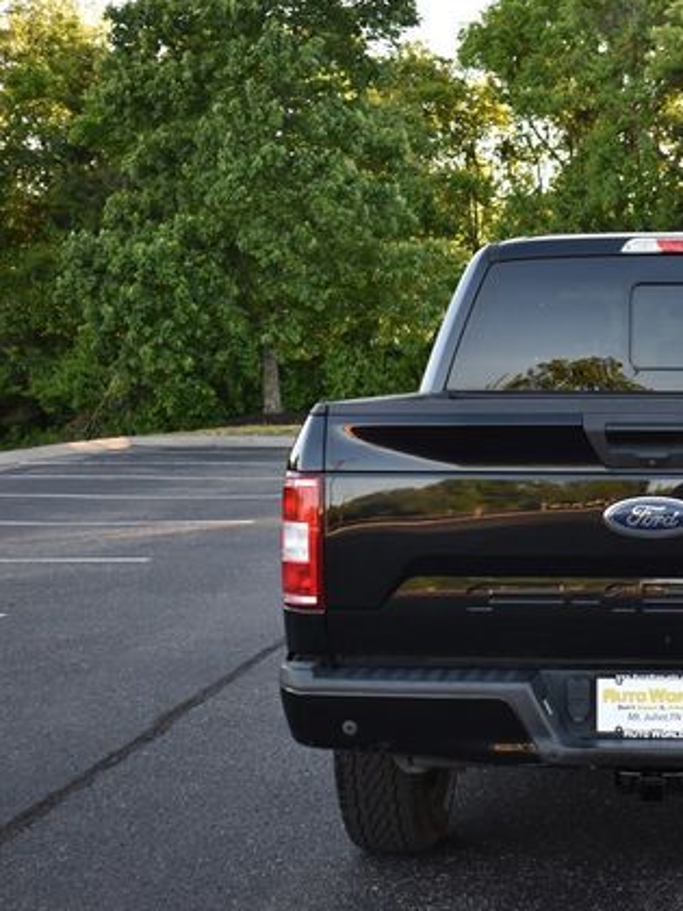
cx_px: 657
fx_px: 1736
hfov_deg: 21.6
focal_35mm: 66
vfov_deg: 29.4
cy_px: 454
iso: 500
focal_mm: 30
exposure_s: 1/250
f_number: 4.2
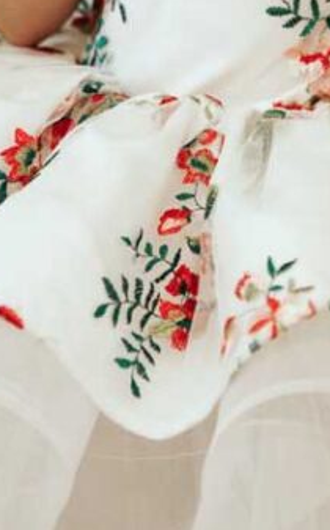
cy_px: -82
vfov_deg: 4.8
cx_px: 290
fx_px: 6259
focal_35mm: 434
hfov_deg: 3.0
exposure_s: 1/100
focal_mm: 140
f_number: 2.8
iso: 400
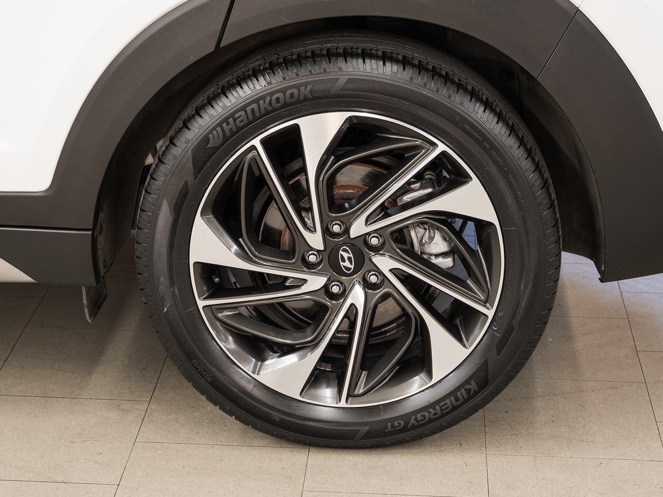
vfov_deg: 18.3
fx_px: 1544
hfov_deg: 24.2
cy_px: 244
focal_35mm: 81
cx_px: 339
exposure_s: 1/3
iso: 100
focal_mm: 62.7
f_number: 5.6
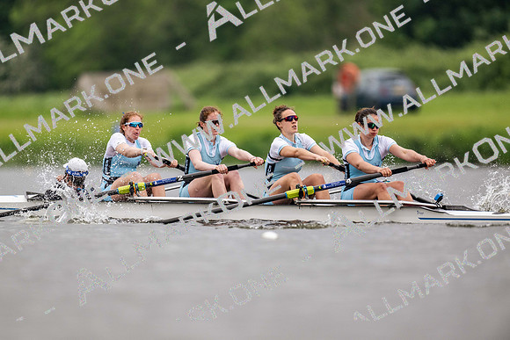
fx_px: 8502
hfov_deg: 3.4
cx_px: 255
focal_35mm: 600
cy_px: 170
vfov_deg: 2.3
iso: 900
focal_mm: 600
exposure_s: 1/2000
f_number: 4
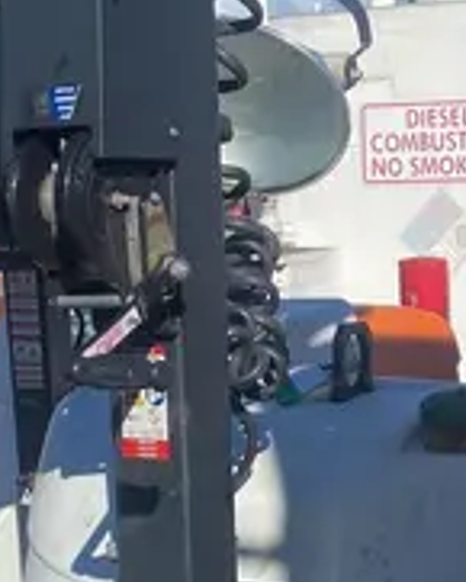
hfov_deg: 14.9
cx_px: 325
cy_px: 613
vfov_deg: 18.1
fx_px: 1774
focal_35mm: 103
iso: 32
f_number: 1.8
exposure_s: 1/4274
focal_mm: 4.25
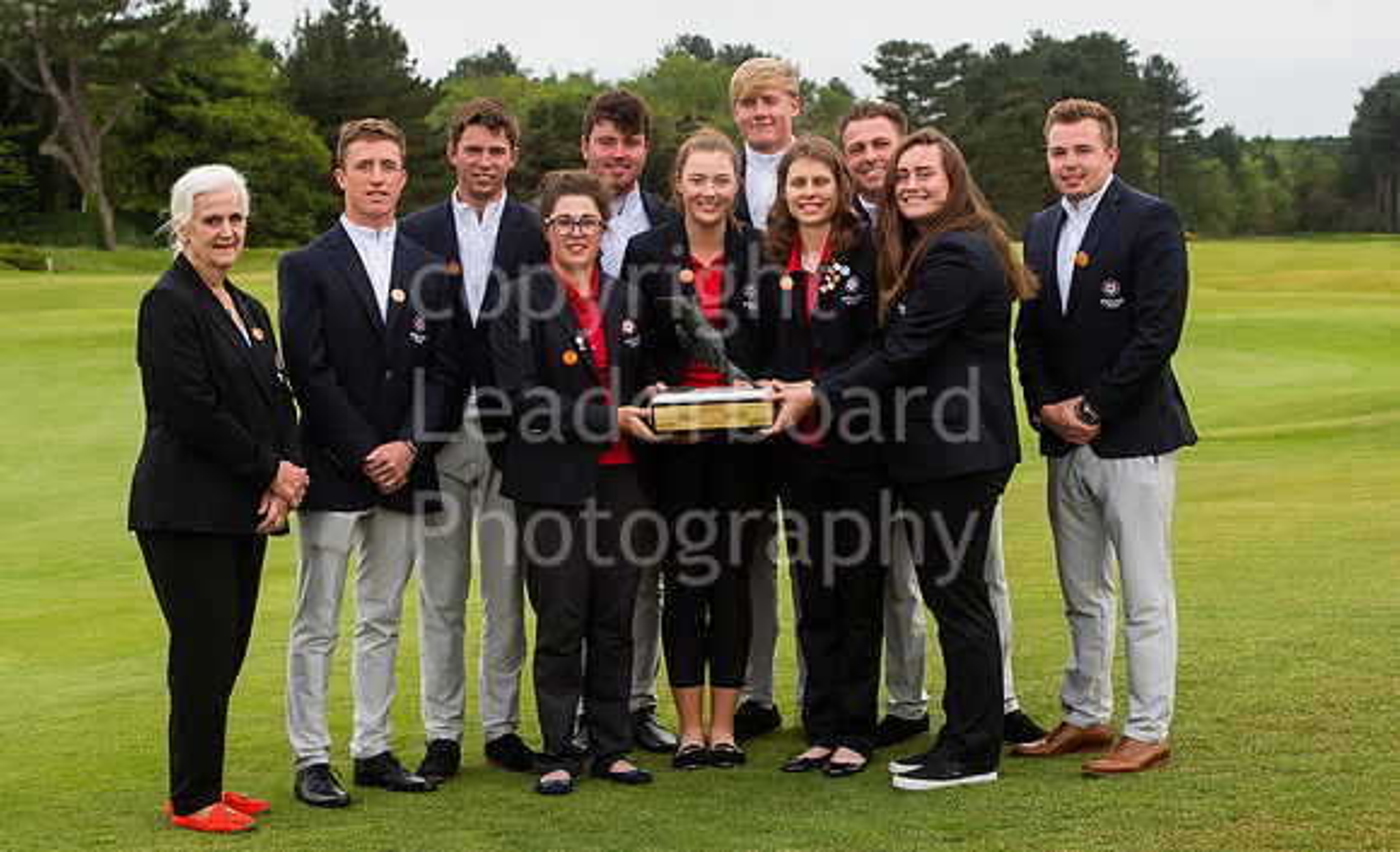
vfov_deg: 16.5
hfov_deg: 26.8
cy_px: 398
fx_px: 2938
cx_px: 686
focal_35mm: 78
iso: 500
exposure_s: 1/250
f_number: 8
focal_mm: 70
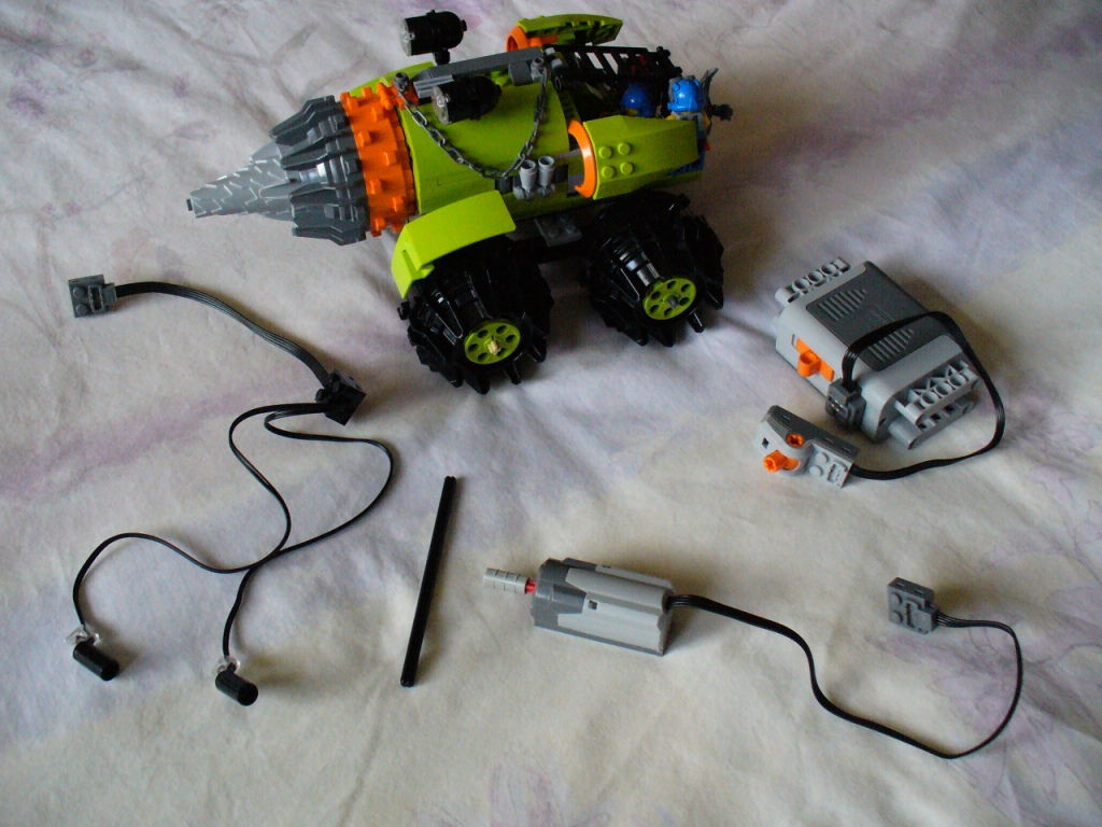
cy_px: 414
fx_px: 1178
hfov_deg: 50.1
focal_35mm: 37
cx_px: 551
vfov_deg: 38.7
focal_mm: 6.1
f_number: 2.8
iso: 400
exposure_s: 1/100
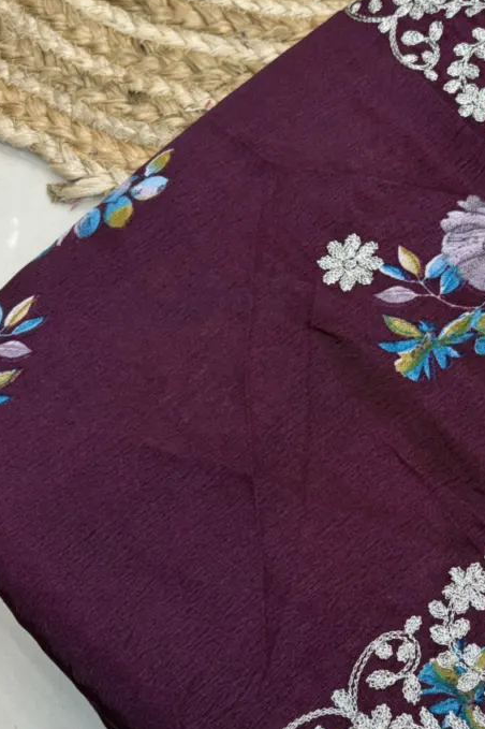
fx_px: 1032
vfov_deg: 38.9
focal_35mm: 51
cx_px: 407
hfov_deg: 25.9
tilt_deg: -67.9
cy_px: 383
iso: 80
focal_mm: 5.96
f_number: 1.6
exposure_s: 1/50
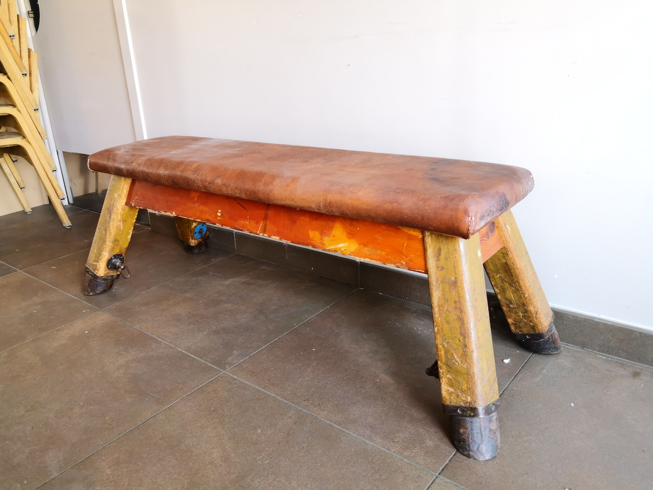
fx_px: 509
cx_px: 326
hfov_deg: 65.3
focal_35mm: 27
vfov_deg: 51.4
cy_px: 245
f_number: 1.6
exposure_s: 1/50
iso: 160
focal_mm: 3.95
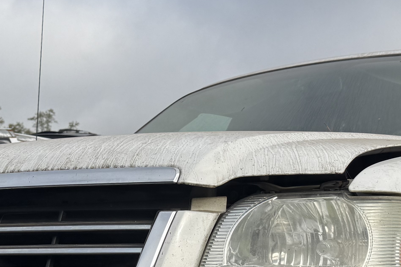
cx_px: 164
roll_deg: +3.3
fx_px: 835
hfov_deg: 26.9
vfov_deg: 17.8
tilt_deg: -3.1
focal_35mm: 75
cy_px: 260
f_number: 1.78
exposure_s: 1/4167
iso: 80
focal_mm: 6.76
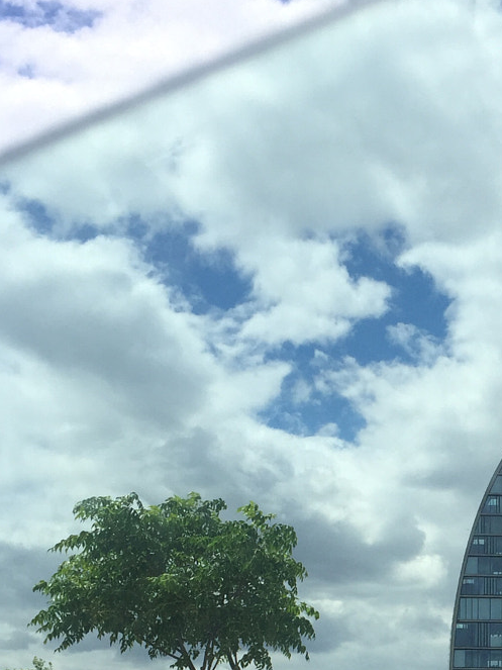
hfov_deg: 20.0
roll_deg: -0.6
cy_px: 689
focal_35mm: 70
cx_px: 557
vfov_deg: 26.2
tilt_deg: +2.1
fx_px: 1354
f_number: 2.2
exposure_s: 1/3300
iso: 32
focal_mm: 4.15
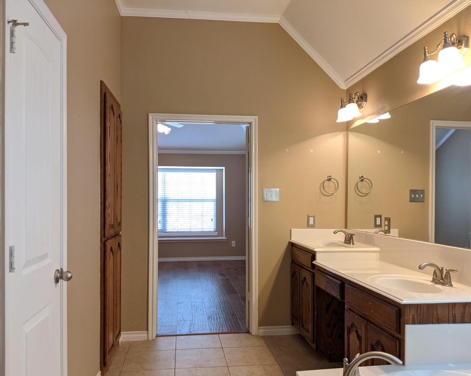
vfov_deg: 50.0
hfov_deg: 60.4
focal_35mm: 29
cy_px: 193
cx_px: 237
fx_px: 404
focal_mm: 4.44
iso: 118
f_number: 1.8
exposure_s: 1/59.9
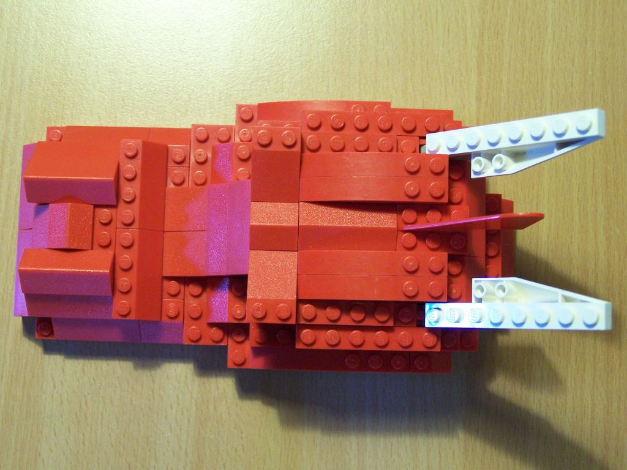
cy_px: 235
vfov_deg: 24.8
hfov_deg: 32.7
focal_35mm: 59
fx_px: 1069
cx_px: 314
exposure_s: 1/10
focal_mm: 9.8
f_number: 3.1
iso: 140
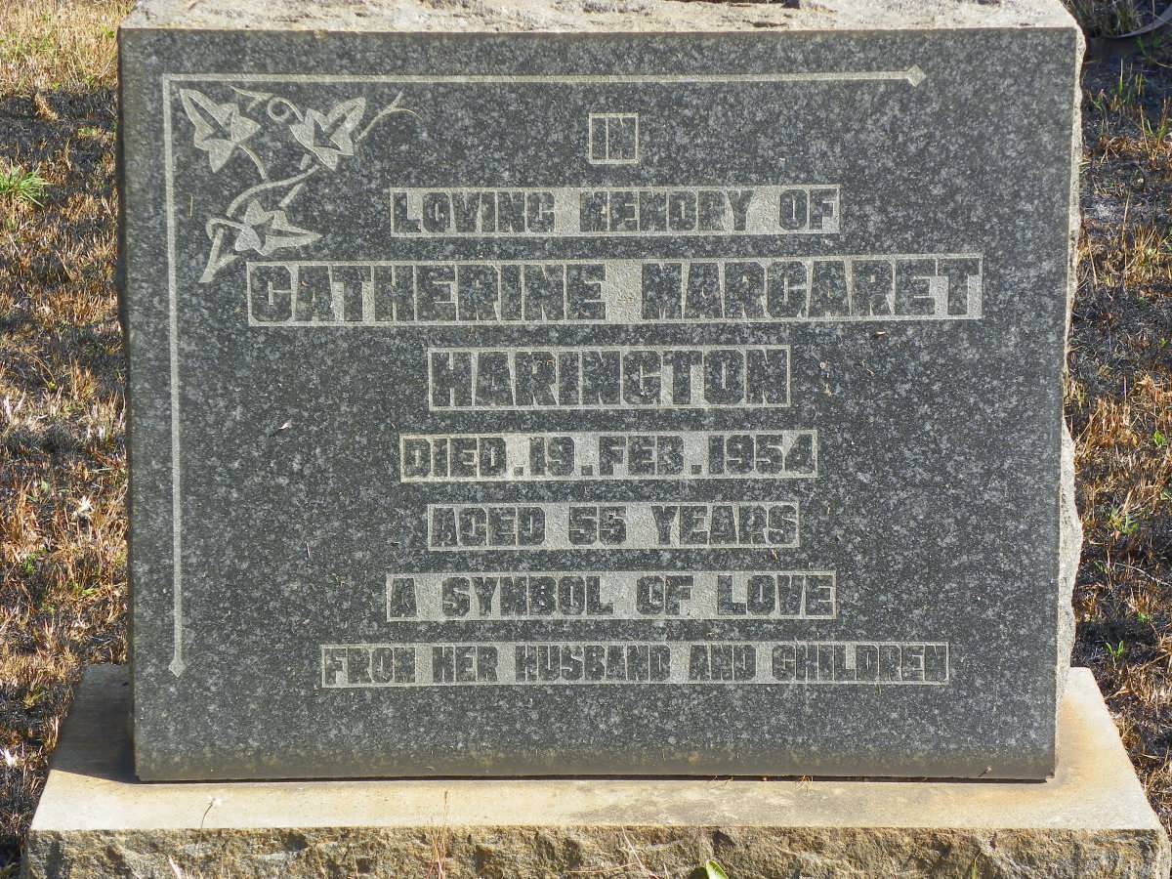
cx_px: 586
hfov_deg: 21.8
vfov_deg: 16.4
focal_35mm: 90
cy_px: 440
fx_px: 3047
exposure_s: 1/160
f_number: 4
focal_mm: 16
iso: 64
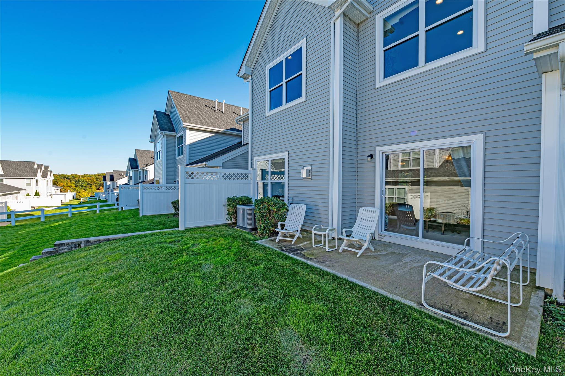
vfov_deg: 81.1
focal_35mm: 14
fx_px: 220
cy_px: 188
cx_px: 282
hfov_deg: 104.3
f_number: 8
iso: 400
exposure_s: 1/250
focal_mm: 14
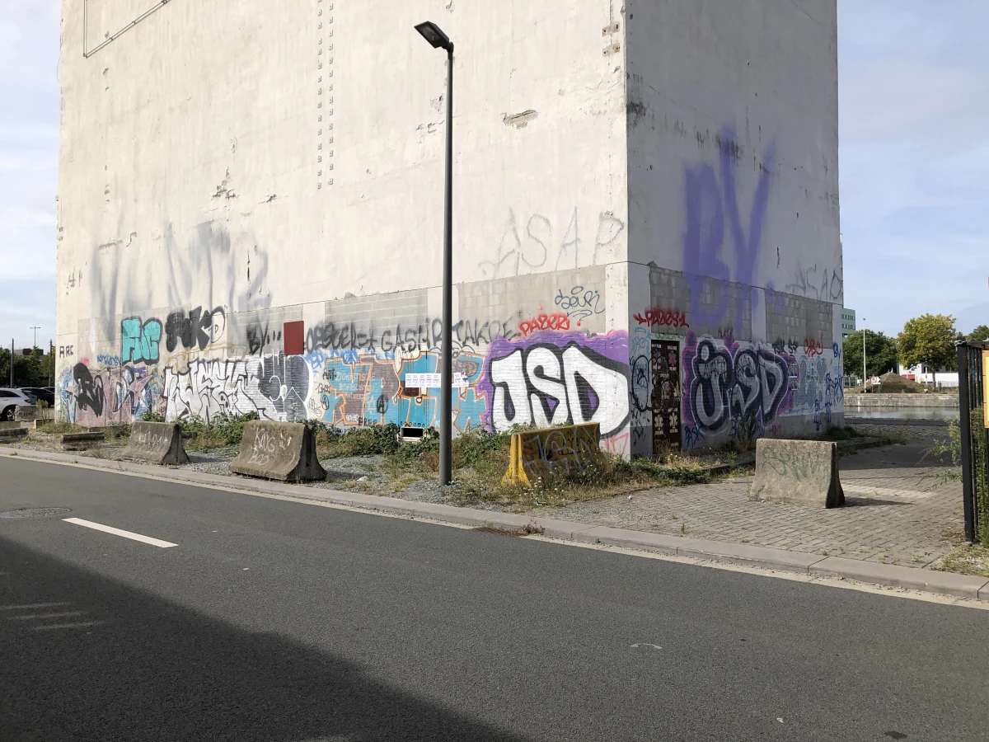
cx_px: 494
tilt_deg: +2.8
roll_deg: +1.0
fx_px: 800
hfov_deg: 63.4
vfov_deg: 49.7
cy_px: 371
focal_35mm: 28
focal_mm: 4
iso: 25
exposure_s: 1/2825
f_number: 1.8
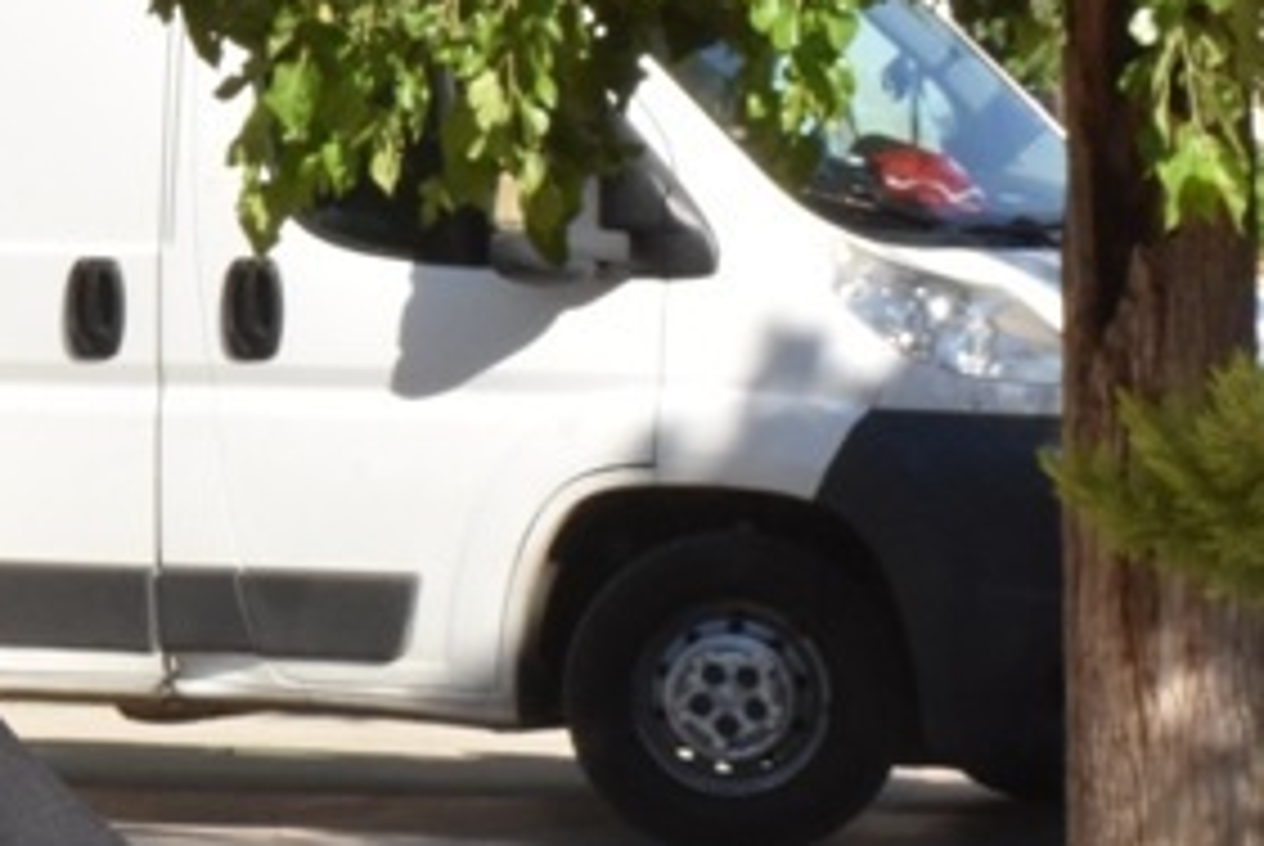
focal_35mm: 284
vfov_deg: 4.9
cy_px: 322
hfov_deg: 7.1
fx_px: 9982
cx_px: -846
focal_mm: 52
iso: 1000
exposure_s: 1/160
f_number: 32
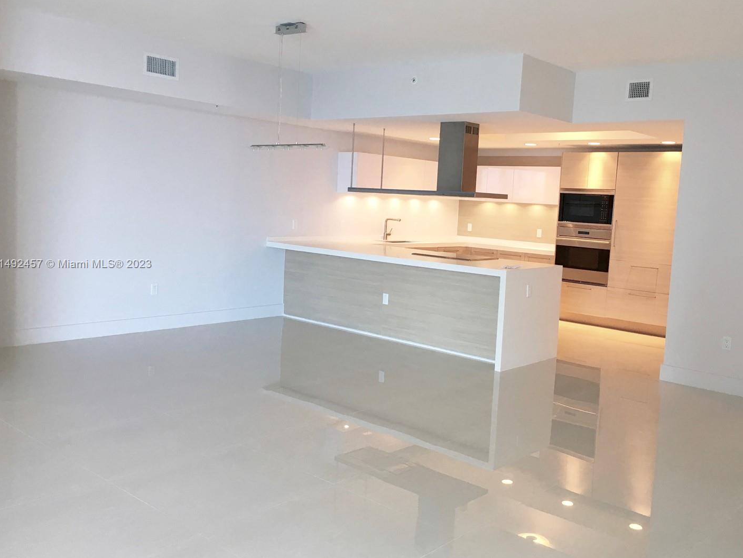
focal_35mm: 33
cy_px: 264
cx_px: 405
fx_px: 708
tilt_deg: -3.9
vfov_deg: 42.9
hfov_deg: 55.3
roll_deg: -2.6
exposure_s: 1/30
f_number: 2.2
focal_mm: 4.15
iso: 32
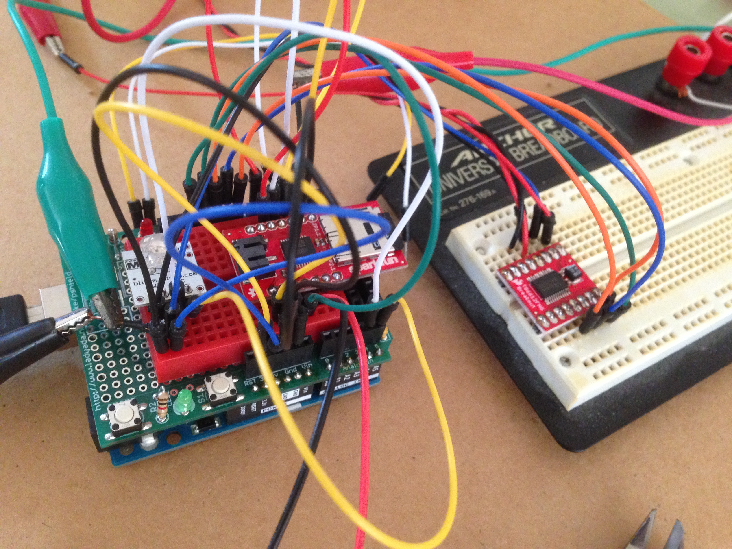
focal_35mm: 33
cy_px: 274
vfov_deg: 42.9
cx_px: 366
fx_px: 698
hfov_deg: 55.4
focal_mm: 4.12
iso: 400
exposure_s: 1/20
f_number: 2.4
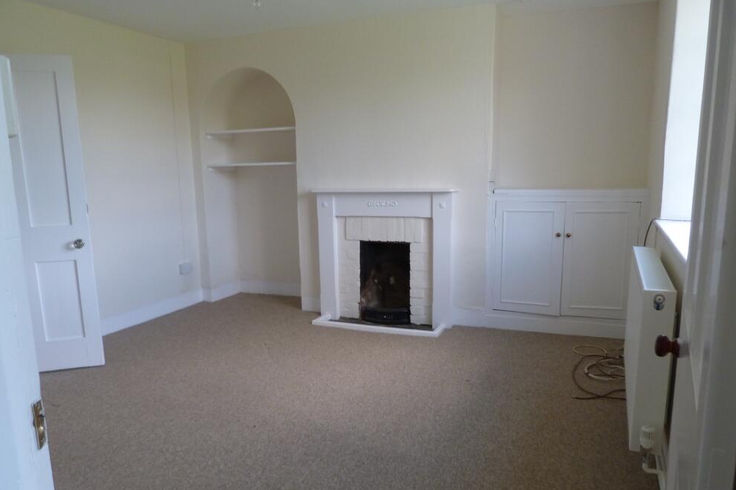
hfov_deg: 67.4
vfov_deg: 47.8
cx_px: 357
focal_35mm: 27
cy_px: 277
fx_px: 552
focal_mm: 4.5
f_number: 2.8
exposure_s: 1/60
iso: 160
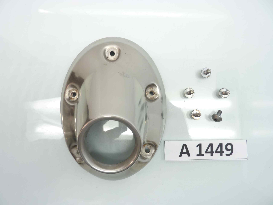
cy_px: 102
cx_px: 136
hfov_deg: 69.4
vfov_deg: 54.9
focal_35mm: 25
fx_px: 197
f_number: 3.3
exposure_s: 1/13
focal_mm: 4.1
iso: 80
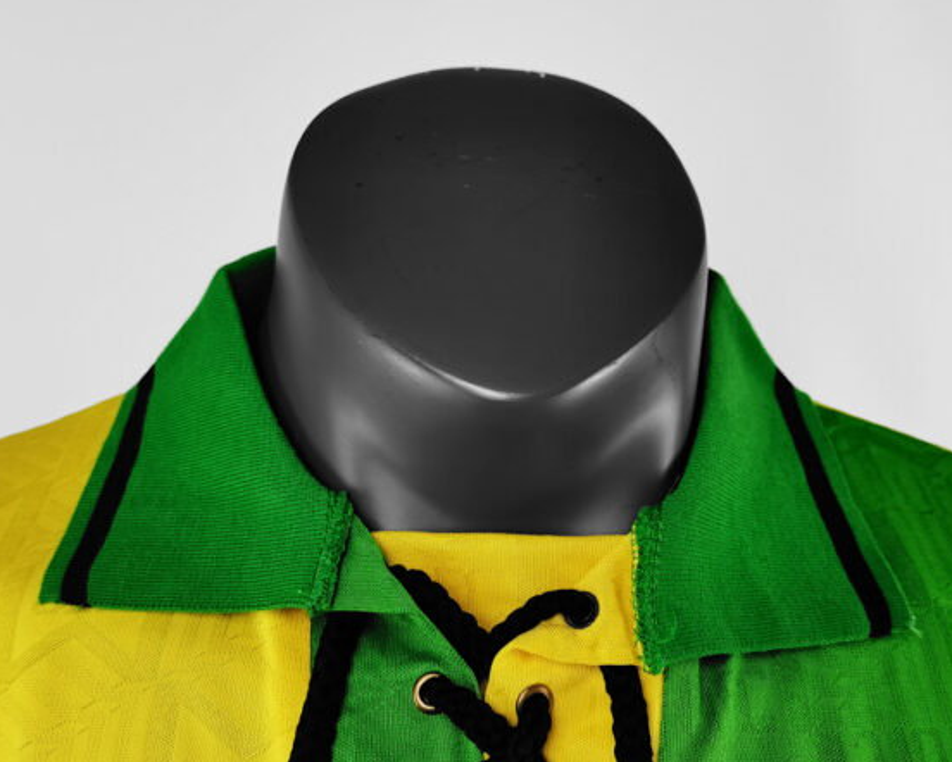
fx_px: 986
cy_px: 378
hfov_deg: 51.5
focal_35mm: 35
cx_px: 471
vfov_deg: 42.2
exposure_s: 1/100
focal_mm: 5.58
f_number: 1.8
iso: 160
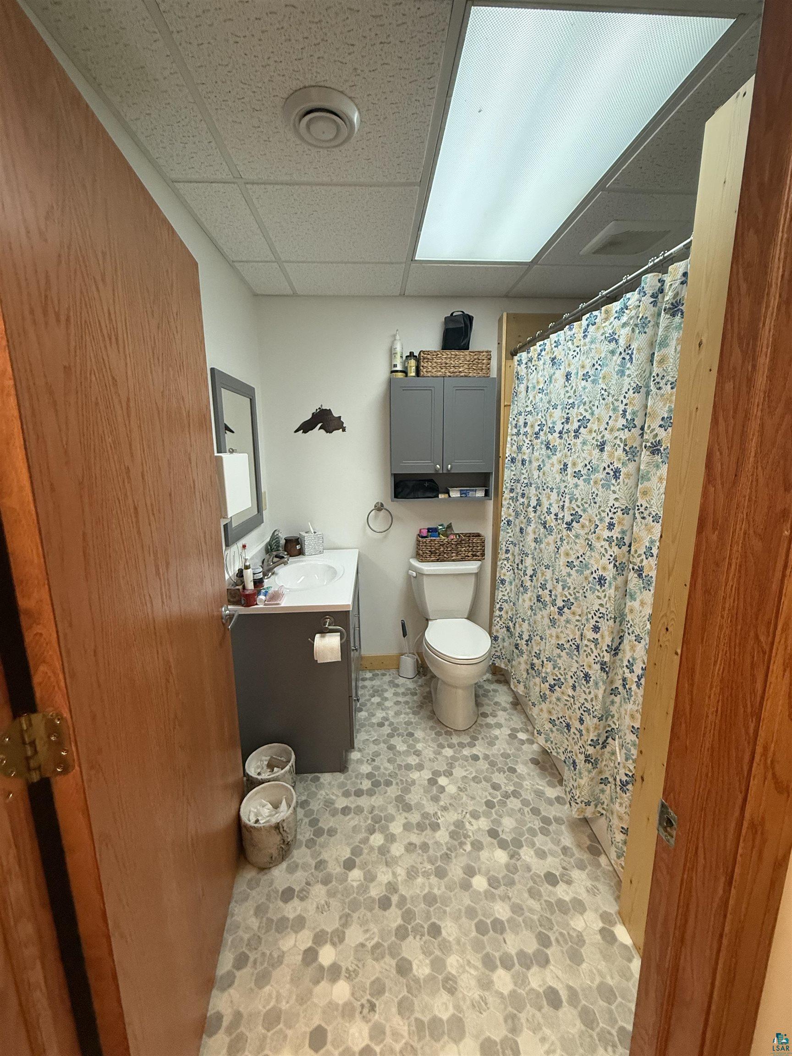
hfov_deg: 85.7
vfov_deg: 102.1
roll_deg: +0.2
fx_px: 427
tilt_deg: -10.4
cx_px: 396
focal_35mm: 14
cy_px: 528
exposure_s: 1/120
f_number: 2.2
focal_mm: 2.22
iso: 320
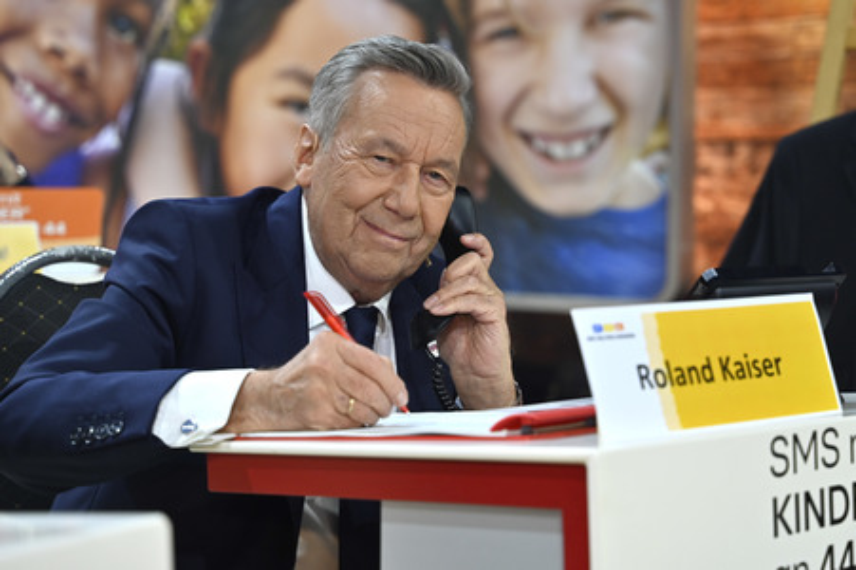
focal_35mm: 75
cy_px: 285
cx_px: 428
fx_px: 1782
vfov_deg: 18.2
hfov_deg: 27.0
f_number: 4
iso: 800
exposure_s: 1/200
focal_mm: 75
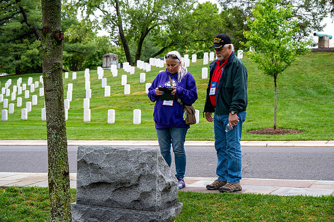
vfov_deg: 21.2
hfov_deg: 31.4
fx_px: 593
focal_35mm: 64
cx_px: 167
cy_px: 111
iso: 220
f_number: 6.3
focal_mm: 64
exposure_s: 1/100
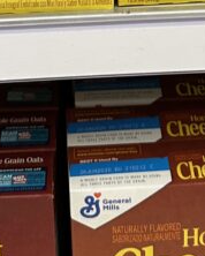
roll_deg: +2.3
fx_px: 818
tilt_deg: -17.5
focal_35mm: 108
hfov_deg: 14.3
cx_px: 129
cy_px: -138
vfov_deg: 16.1
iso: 200
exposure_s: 1/117
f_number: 1.78
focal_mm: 6.86
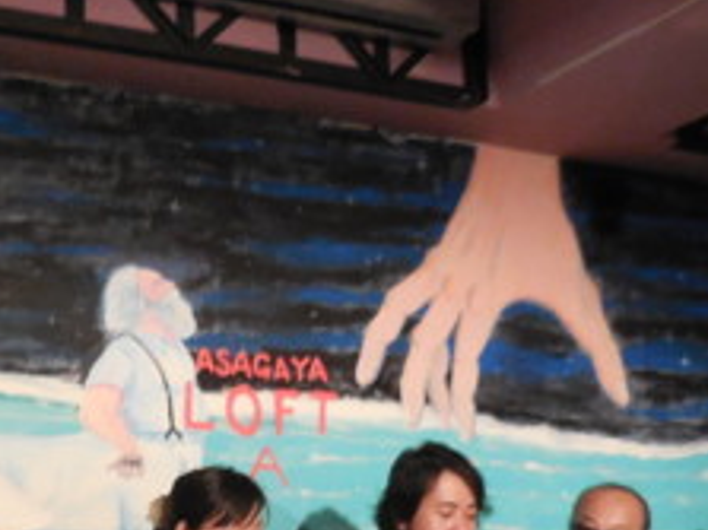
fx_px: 1124
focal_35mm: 55
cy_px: 486
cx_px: 216
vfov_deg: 25.6
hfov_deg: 34.5
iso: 800
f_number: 3.3
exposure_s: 1/13
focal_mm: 4.5
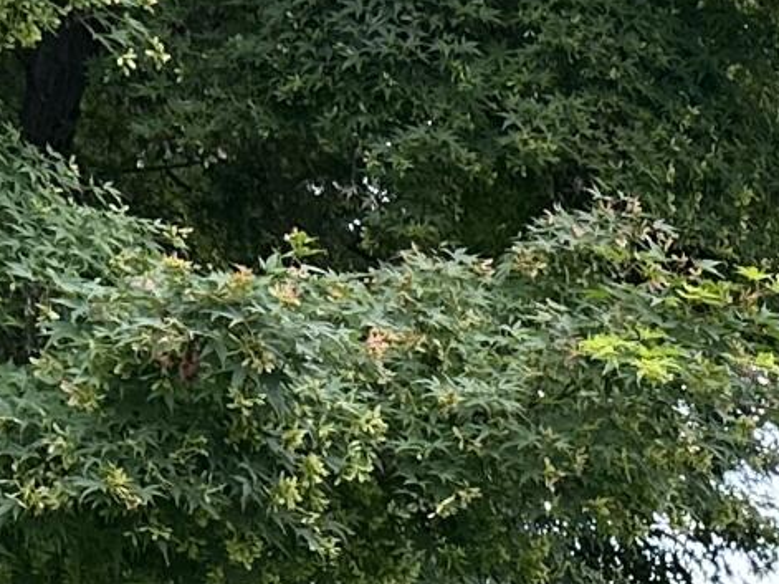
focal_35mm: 153
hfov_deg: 11.8
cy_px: 1630
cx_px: 1464
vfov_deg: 8.4
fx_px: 3442
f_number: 1.78
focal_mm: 6.86
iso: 80
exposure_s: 1/894
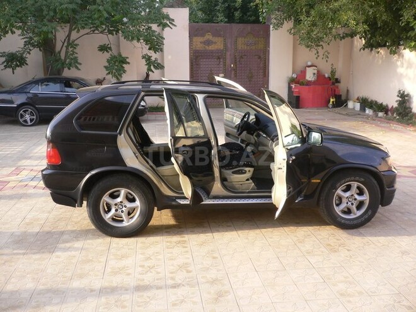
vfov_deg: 40.7
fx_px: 421
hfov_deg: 52.6
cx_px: 208
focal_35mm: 35
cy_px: 156
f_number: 2.8
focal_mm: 5.8
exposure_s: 1/125
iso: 80
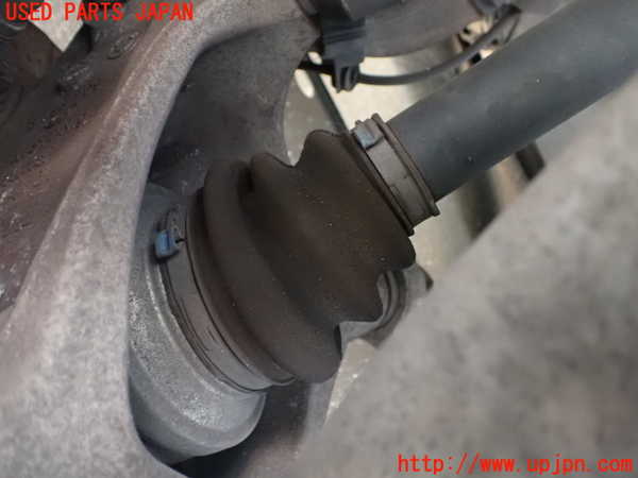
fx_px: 553
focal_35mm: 30
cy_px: 239
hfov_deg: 60.0
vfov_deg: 46.8
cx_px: 319
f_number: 2.3
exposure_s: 1/25
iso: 1600
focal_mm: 5.4
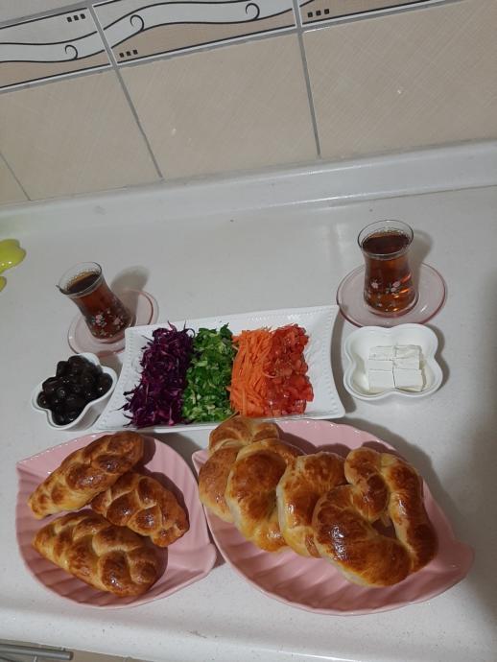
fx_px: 517
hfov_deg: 51.4
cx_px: 248
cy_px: 331
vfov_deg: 65.3
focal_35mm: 27
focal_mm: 3.93
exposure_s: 1/25
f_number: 1.7
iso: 200
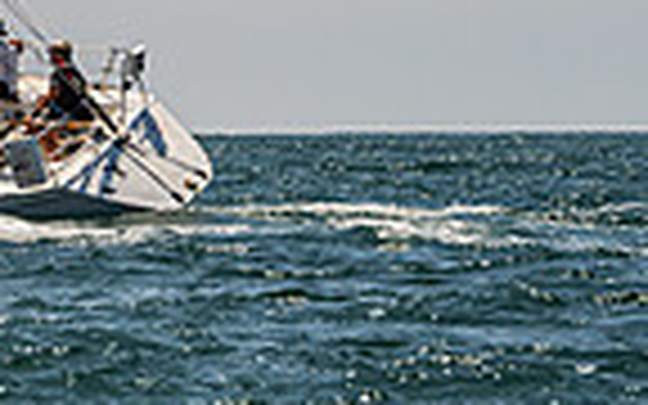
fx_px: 9960
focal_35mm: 564
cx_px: -591
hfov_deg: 3.7
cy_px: -263
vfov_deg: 2.3
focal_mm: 115
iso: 500
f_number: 8
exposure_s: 1/2500
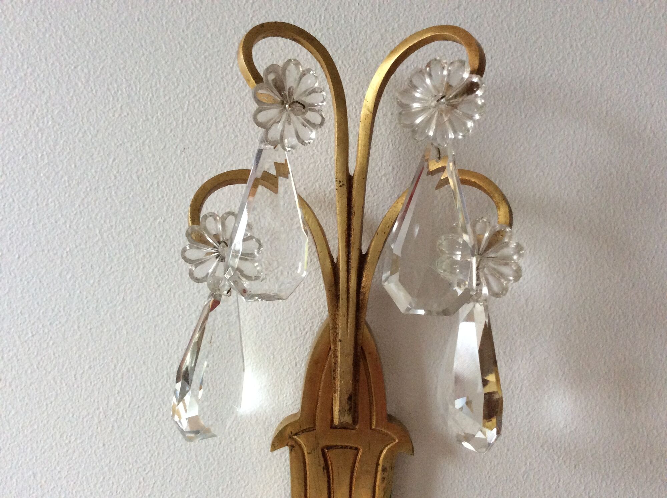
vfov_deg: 44.1
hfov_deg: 56.9
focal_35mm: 32
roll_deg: -1.7
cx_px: 334
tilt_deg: -3.2
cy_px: 249
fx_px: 616
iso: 160
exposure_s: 1/24
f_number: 2.4
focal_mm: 3.3
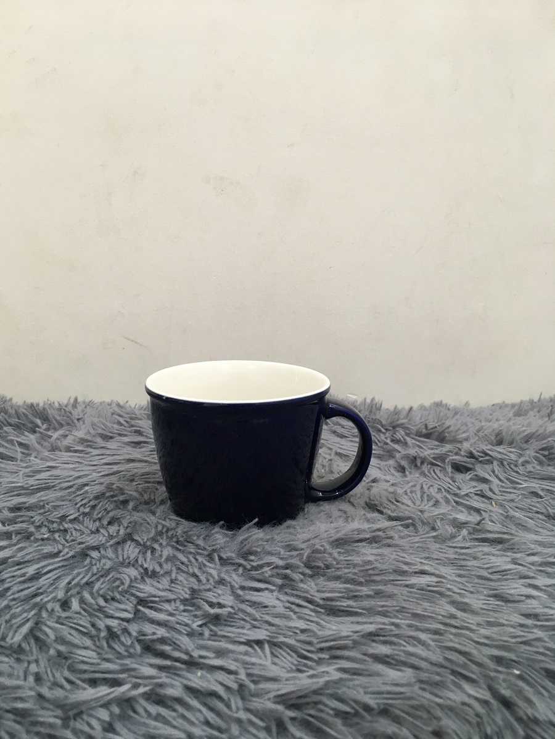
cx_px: 278
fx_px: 620
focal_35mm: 29
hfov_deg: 48.2
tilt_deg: -12.0
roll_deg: -0.6
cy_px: 370
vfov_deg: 61.7
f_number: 2.2
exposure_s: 1/33
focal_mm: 4.15
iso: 100
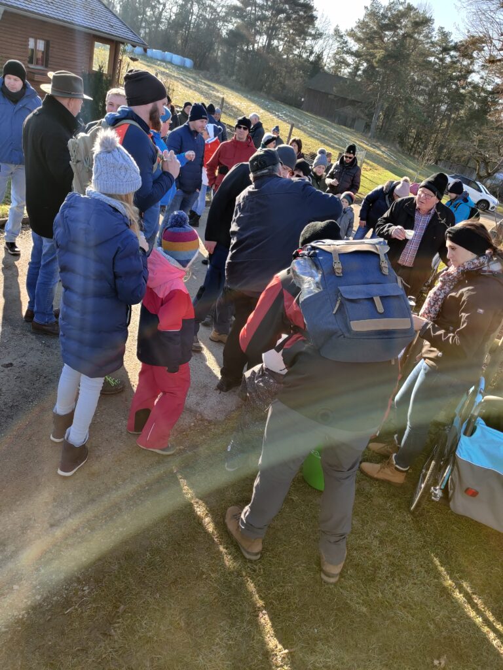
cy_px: 335
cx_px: 252
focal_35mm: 27
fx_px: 523
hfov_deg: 51.4
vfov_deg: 65.3
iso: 100
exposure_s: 1/212
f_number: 1.65
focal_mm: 4.75
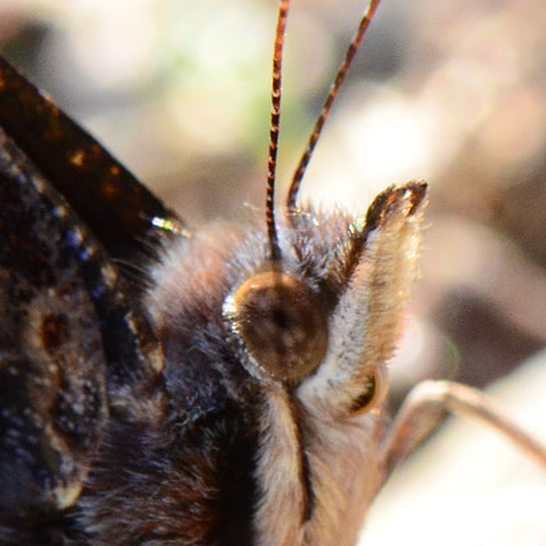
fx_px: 11851
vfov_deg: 2.6
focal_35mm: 664
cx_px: 273
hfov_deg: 2.6
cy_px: 342
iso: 1600
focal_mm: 105
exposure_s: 1/250
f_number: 14
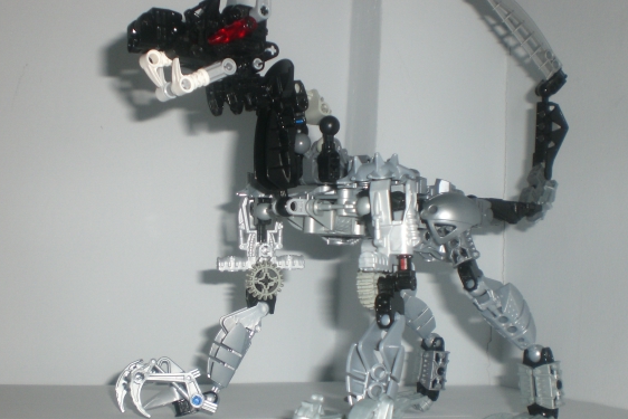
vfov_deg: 29.9
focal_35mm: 45
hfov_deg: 43.6
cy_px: 226
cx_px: 312
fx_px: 785
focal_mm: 6.3
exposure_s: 1/60
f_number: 3.1
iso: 100
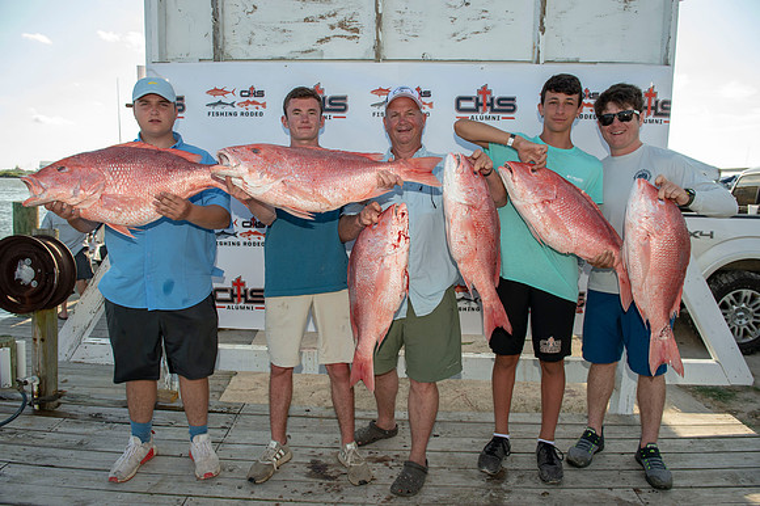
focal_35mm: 24
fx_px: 506
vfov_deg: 53.1
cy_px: 253
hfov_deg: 73.8
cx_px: 380
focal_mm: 24
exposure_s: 1/125
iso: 100
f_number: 6.3
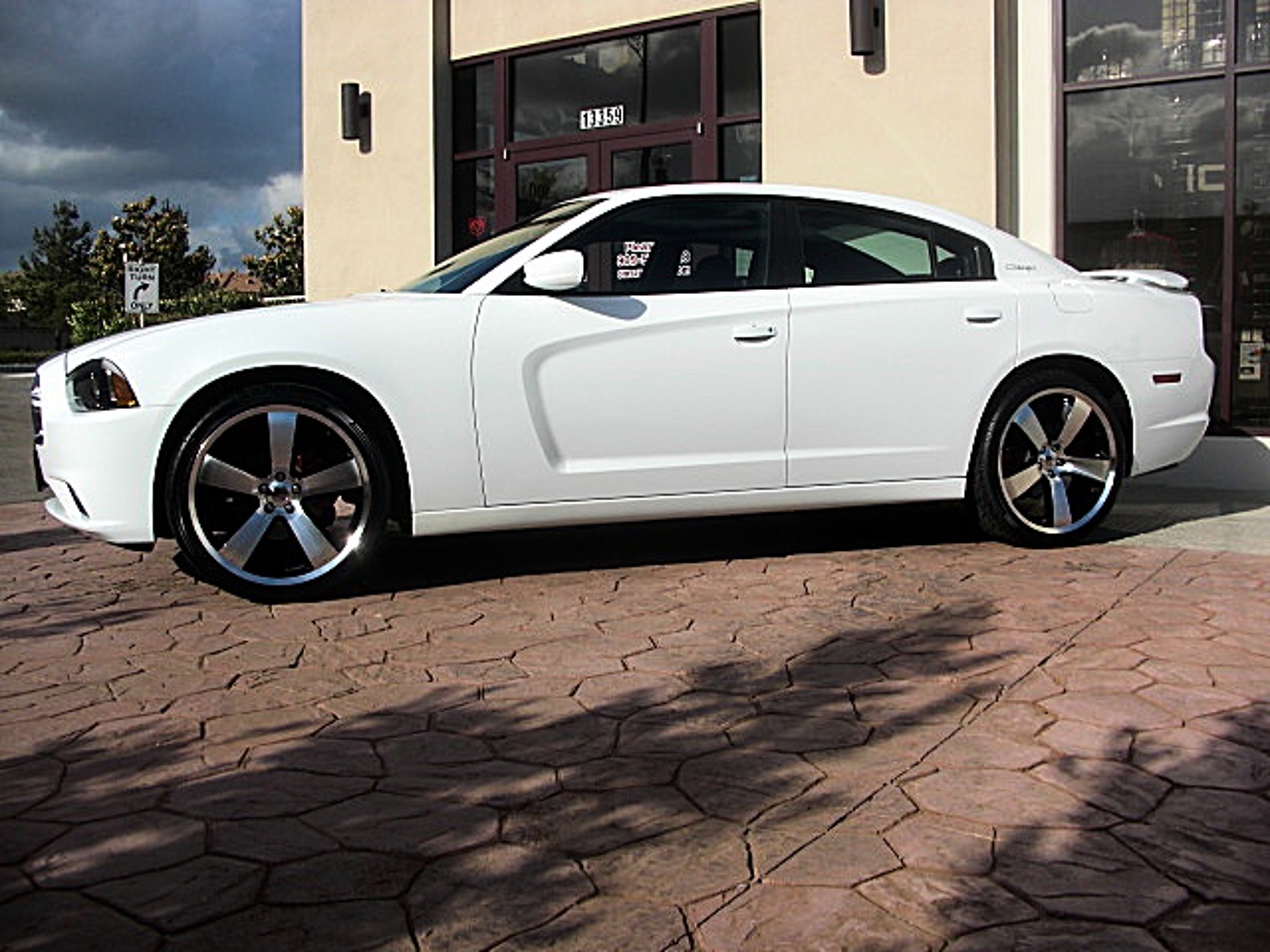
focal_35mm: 36
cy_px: 476
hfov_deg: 51.4
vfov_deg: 39.7
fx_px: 1321
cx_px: 635
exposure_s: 1/160
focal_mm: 6.3
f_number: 7.9
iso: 50
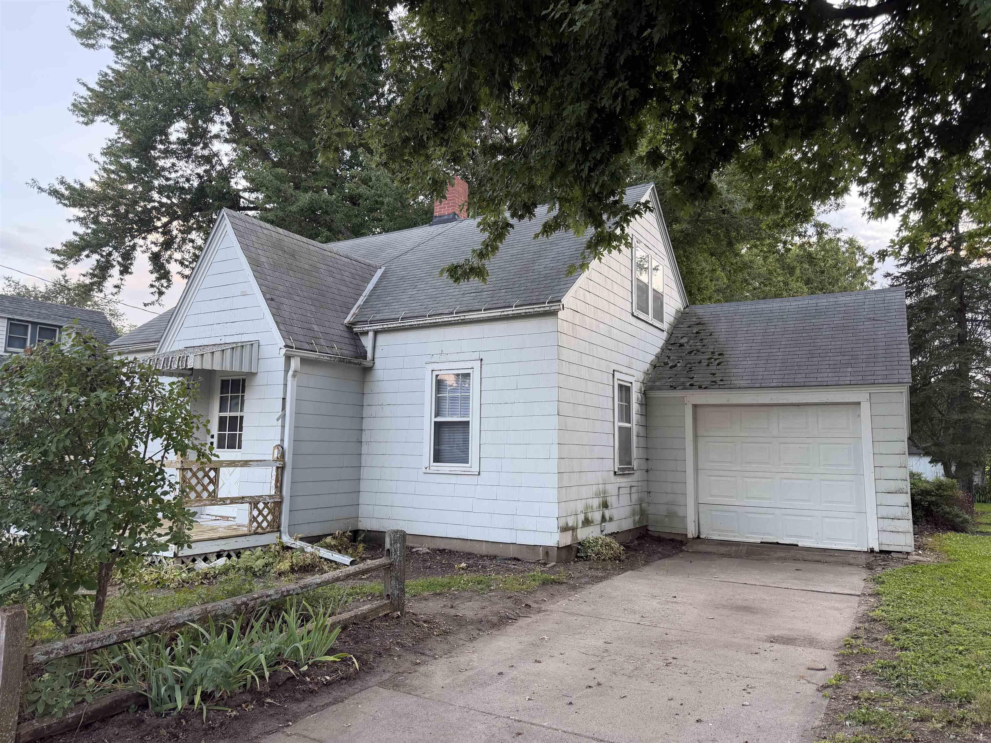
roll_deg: -1.2
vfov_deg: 56.8
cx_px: 496
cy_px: 372
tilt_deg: +7.5
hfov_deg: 71.6
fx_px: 687
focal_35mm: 24
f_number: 1.78
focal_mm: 6.76
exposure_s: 1/170
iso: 80
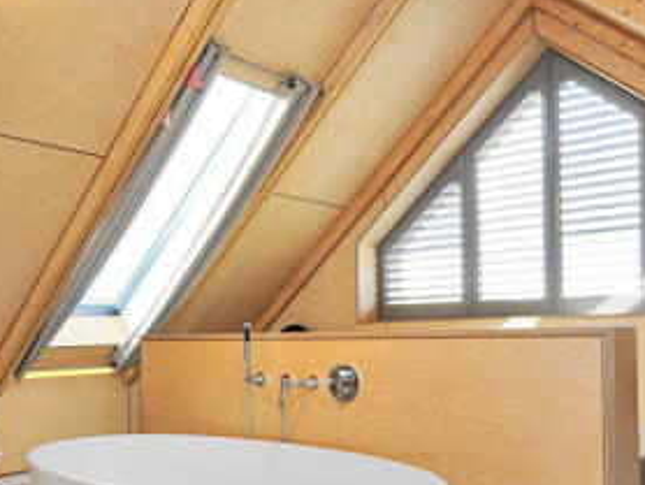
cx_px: 299
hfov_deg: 53.9
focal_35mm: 34
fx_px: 634
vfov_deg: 41.5
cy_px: 309
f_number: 11
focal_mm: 10
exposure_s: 1/5
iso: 200
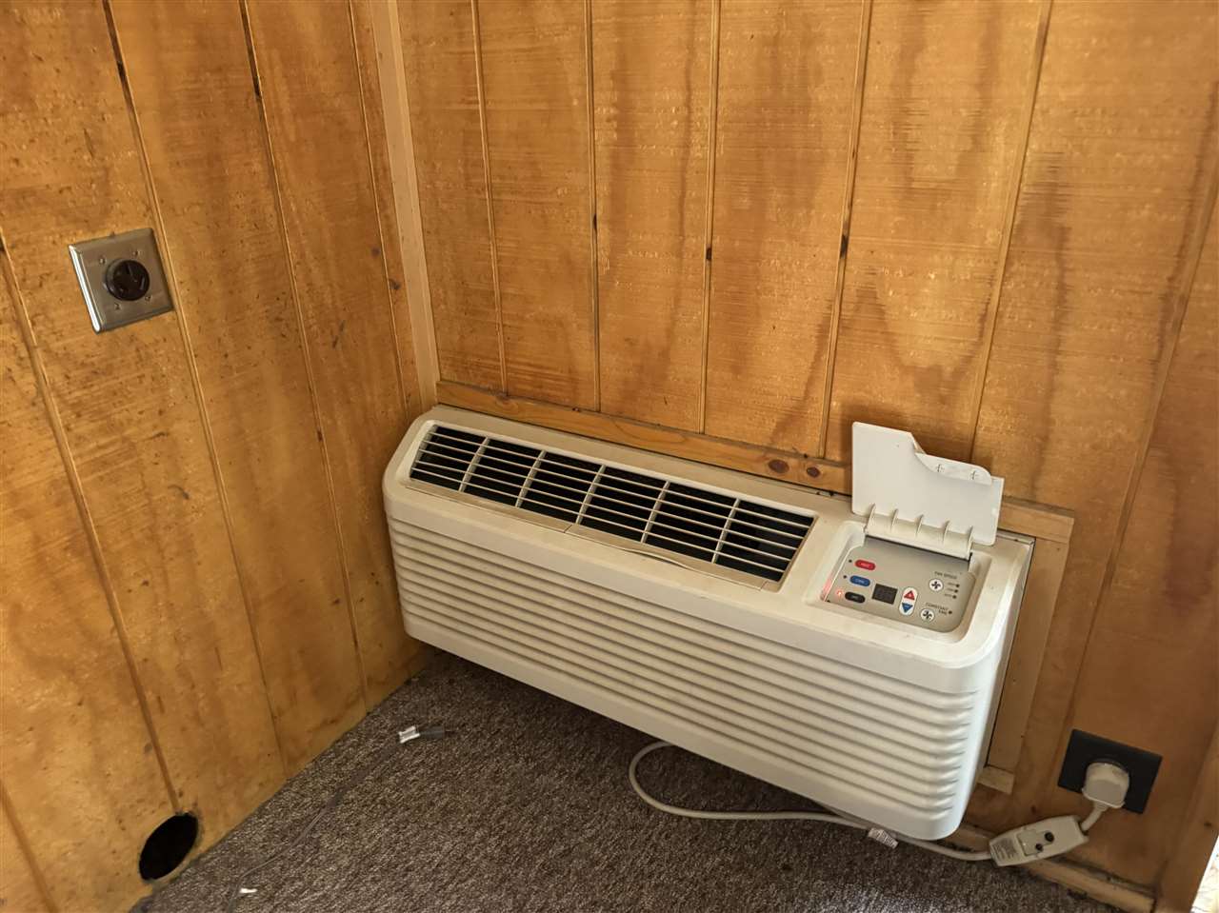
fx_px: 845
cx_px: 610
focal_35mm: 24
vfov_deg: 56.8
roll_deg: -0.8
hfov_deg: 71.6
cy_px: 456
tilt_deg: -28.0
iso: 800
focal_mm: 6.76
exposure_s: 1/40
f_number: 1.78
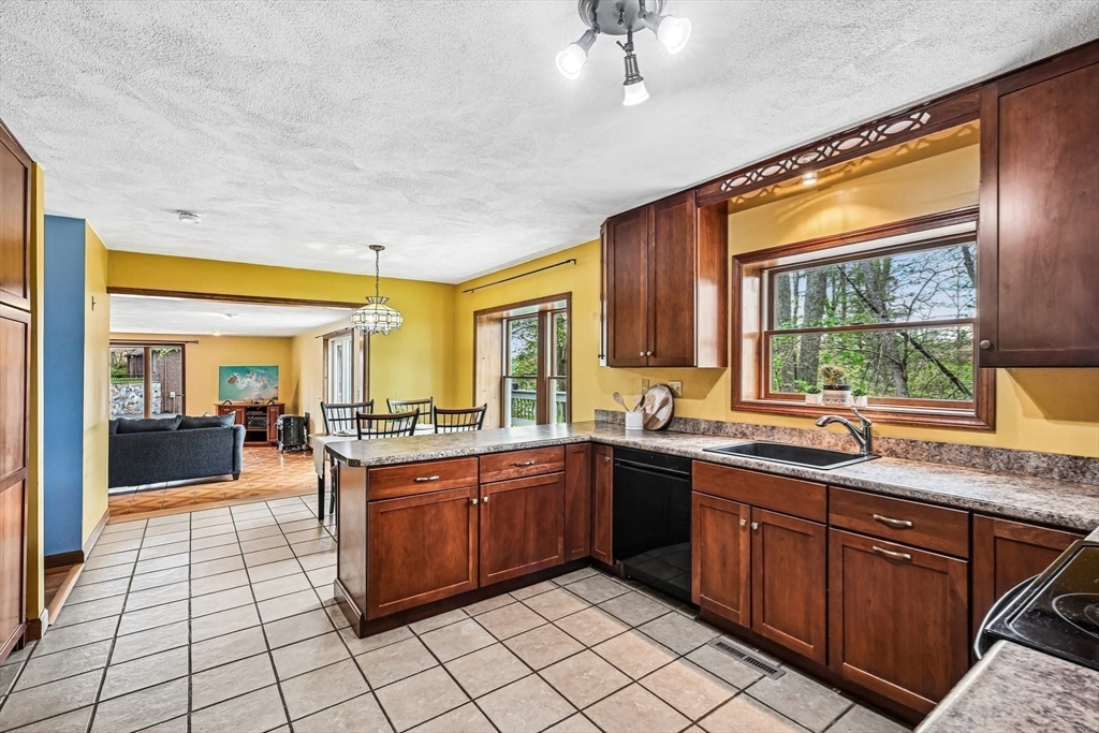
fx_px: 488
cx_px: 550
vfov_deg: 73.8
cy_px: 366
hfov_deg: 96.7
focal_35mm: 16
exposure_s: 1/5
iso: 400
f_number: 8
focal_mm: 16
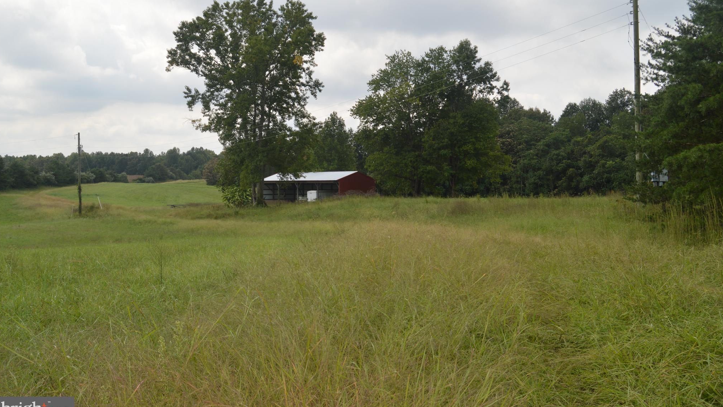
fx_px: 700
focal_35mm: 37
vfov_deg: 32.4
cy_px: 179
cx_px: 361
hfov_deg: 54.6
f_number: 8
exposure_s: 1/200
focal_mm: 23
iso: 100
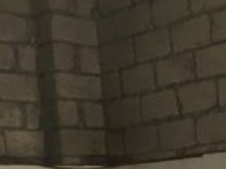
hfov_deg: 14.0
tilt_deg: -10.5
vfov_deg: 9.6
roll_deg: +3.5
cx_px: 250
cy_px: 389
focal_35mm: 138
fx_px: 900
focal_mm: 4.15
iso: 125
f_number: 2.2
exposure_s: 1/33
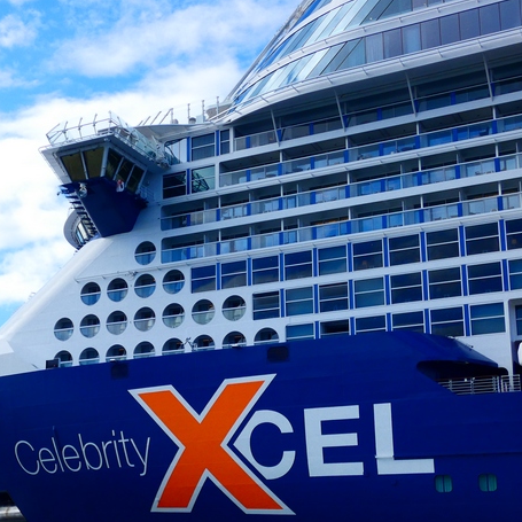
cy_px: 328
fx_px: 955
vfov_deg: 30.4
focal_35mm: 56
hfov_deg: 30.1
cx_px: 134
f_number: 3.5
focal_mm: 6.5
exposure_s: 1/800
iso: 80
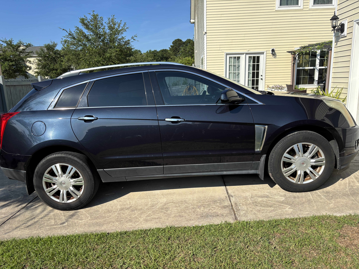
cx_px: 180
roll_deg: +2.0
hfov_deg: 67.3
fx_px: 270
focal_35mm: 26
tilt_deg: -12.3
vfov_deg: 53.1
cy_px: 134
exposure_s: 1/2639
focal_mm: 5.96
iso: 50
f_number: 1.6
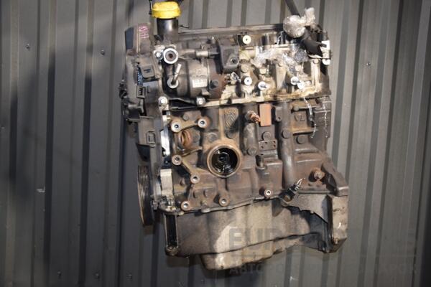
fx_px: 431
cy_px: 144
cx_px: 216
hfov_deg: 53.1
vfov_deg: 36.9
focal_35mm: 36
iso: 800
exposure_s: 1/80
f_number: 5
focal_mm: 24
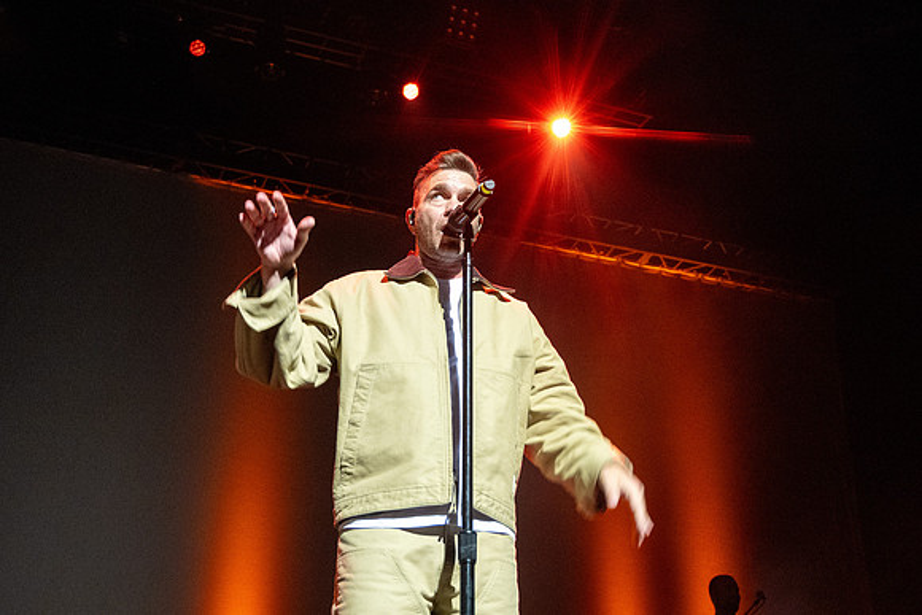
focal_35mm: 48
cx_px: 463
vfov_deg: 28.0
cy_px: 224
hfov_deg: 41.2
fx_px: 1227
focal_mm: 30.5
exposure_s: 1/100
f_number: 4
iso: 5000
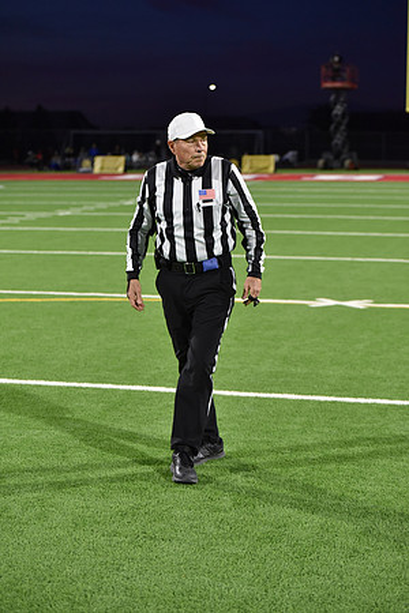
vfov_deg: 27.0
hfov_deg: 18.2
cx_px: 204
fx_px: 1278
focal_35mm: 75
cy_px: 306
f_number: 2.8
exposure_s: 1/500
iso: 2200
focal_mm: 75
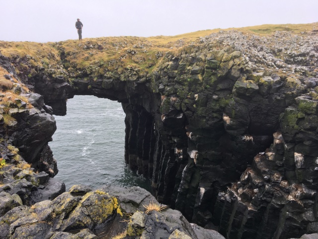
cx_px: 159
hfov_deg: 61.7
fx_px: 266
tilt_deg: -16.1
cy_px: 120
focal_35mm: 29
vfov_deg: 48.2
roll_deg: +0.3
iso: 25
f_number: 2.2
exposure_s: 1/114
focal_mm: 4.15
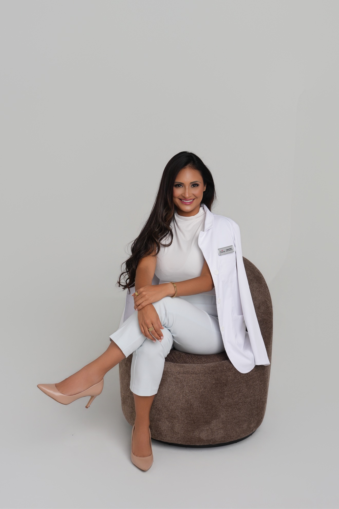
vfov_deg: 60.3
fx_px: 438
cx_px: 170
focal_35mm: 31
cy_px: 254
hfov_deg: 42.3
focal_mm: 31
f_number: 4.5
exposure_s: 1/250
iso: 200
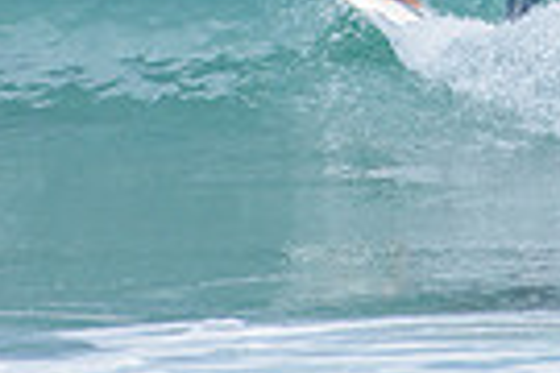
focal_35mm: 2142
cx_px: 423
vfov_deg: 0.6
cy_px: -184
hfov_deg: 1.0
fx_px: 33317
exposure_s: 1/2000
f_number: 5.6
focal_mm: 500
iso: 280
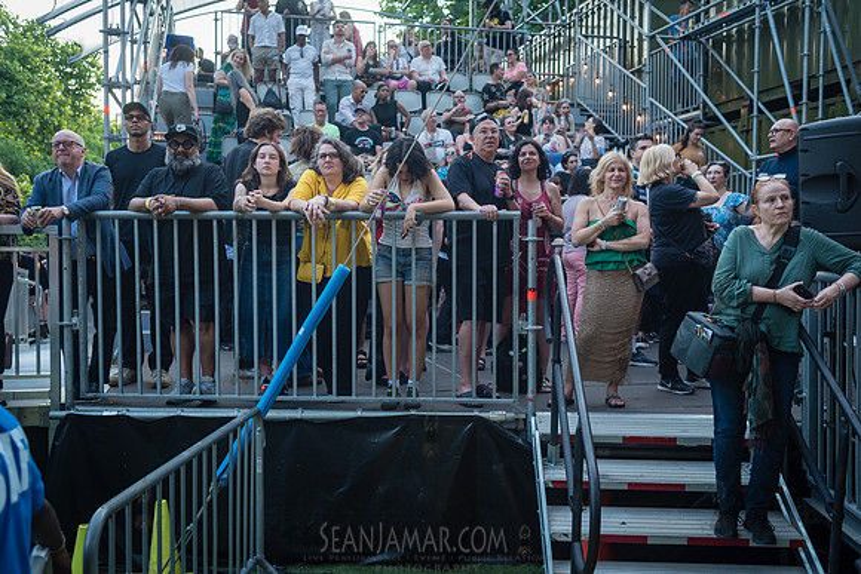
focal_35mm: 35
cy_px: 287
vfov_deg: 37.9
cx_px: 430
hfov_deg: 54.4
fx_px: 837
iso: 1000
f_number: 3.5
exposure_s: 1/400
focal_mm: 35
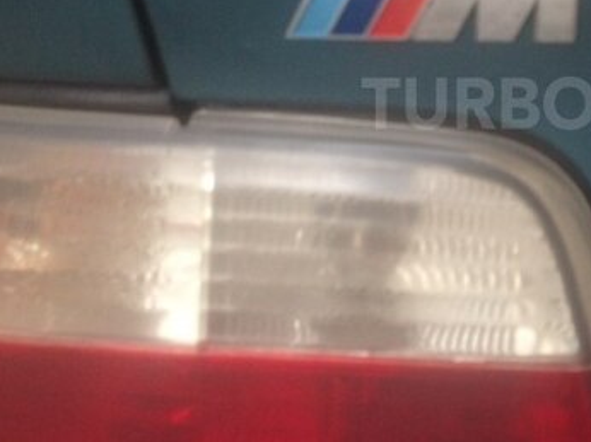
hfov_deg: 29.4
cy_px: 103
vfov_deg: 23.0
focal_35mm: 63
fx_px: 1075
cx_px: 536
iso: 80
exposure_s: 1/120
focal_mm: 4.12
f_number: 2.4
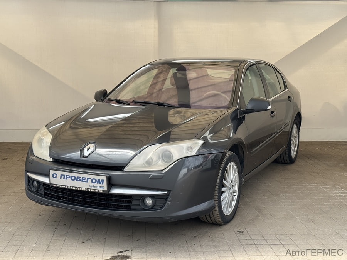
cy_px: 130
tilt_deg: -10.5
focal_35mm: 48
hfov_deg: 39.7
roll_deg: -1.8
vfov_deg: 30.3
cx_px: 174
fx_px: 481
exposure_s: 1/832
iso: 64
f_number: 1.78
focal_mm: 6.76
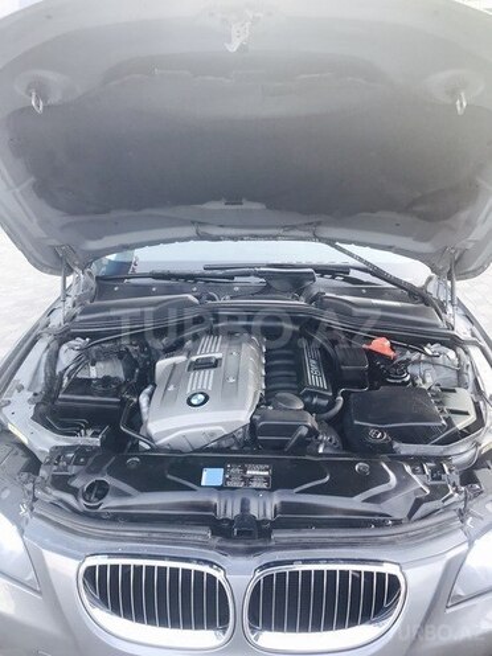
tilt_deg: -20.5
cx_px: 246
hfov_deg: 49.7
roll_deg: +1.9
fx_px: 531
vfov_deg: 63.4
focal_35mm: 28
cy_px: 328
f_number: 1.8
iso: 25
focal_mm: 3.99
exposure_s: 1/48
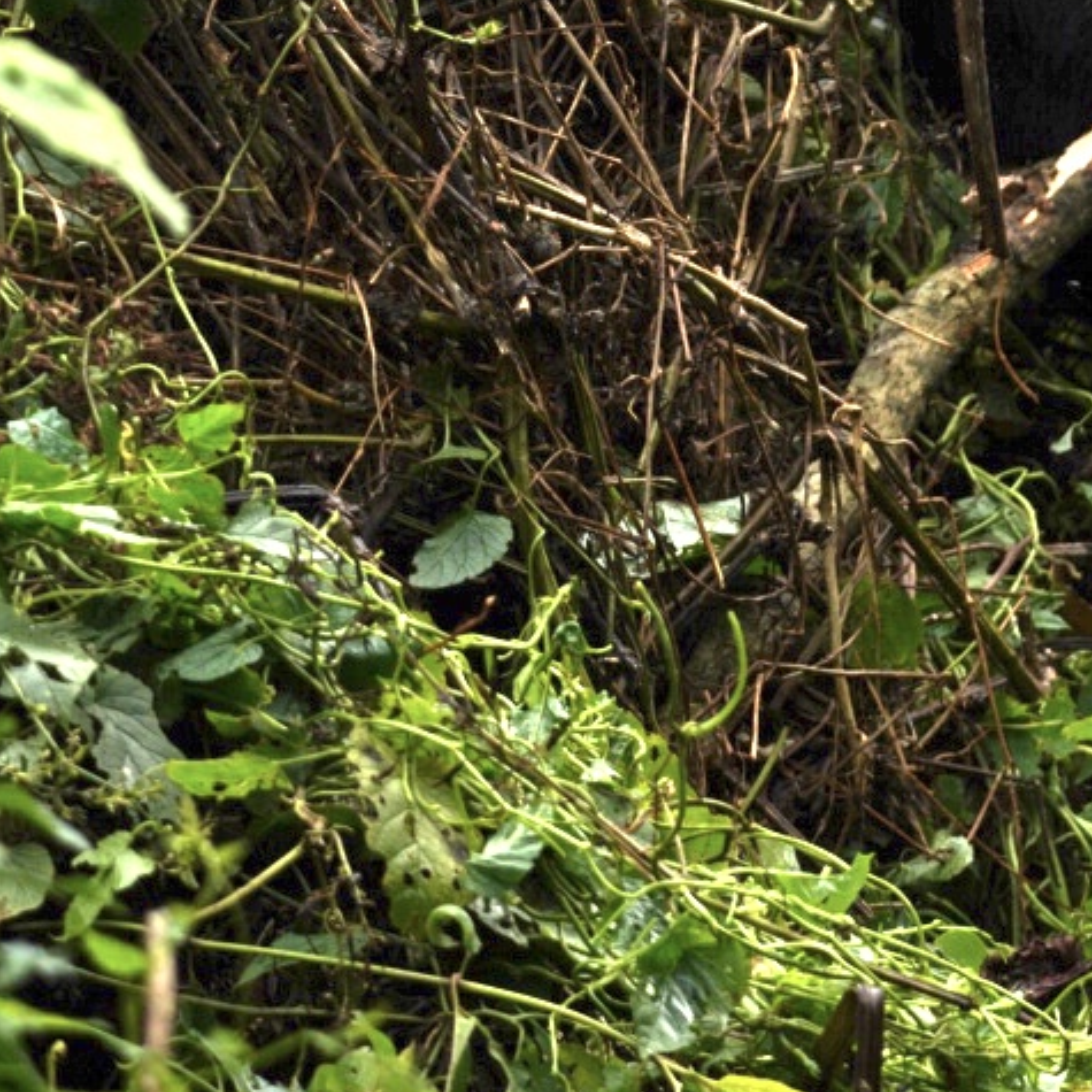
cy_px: -363
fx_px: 15918
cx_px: 1182
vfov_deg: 3.9
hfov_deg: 3.9
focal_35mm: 446
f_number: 5.6
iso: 400
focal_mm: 154
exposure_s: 1/640
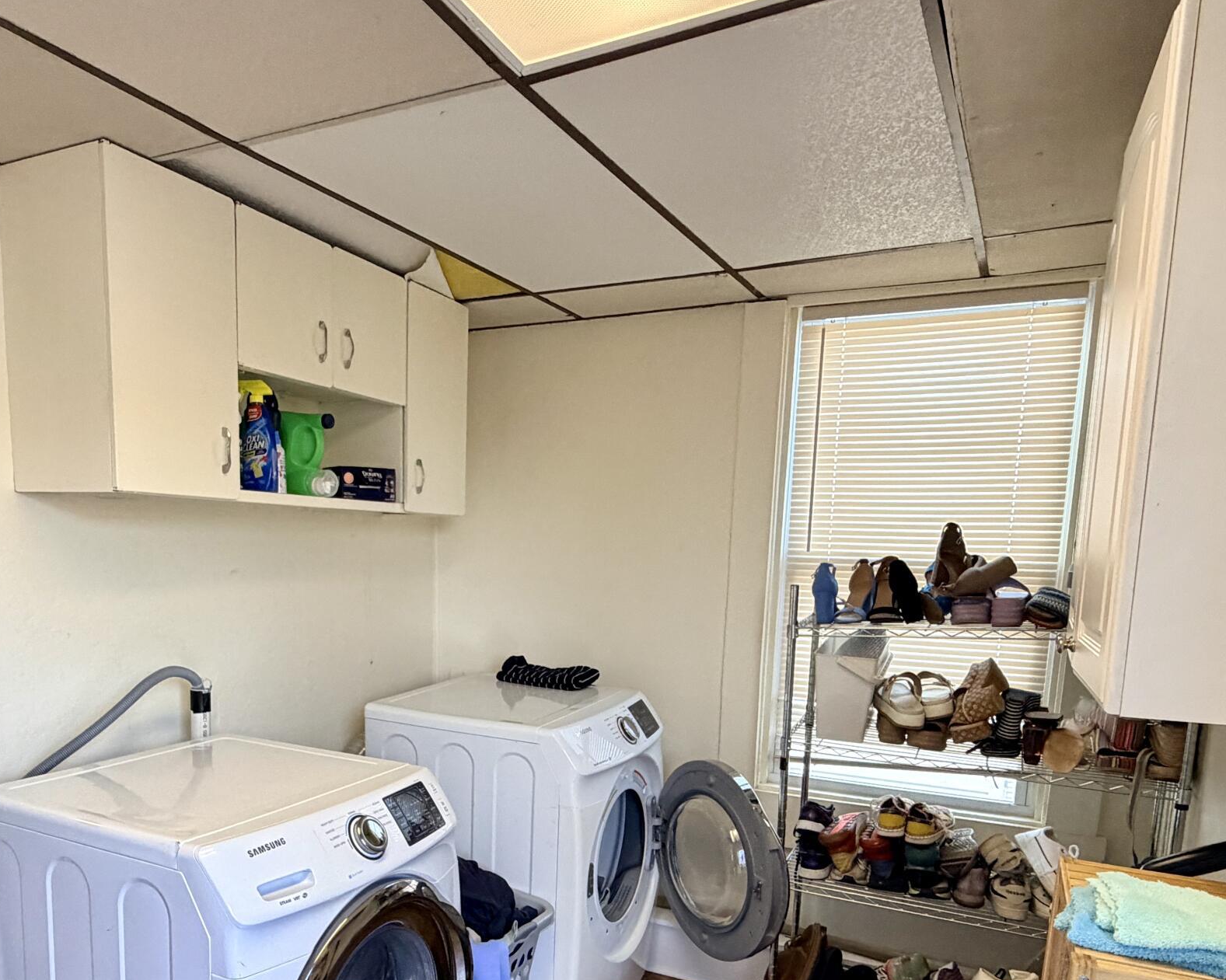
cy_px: 693
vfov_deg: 53.2
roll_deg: -1.0
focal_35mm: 26
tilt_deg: -9.0
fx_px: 943
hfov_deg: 65.6
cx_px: 508
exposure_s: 1/120
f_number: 2.2
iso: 250
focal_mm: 2.22
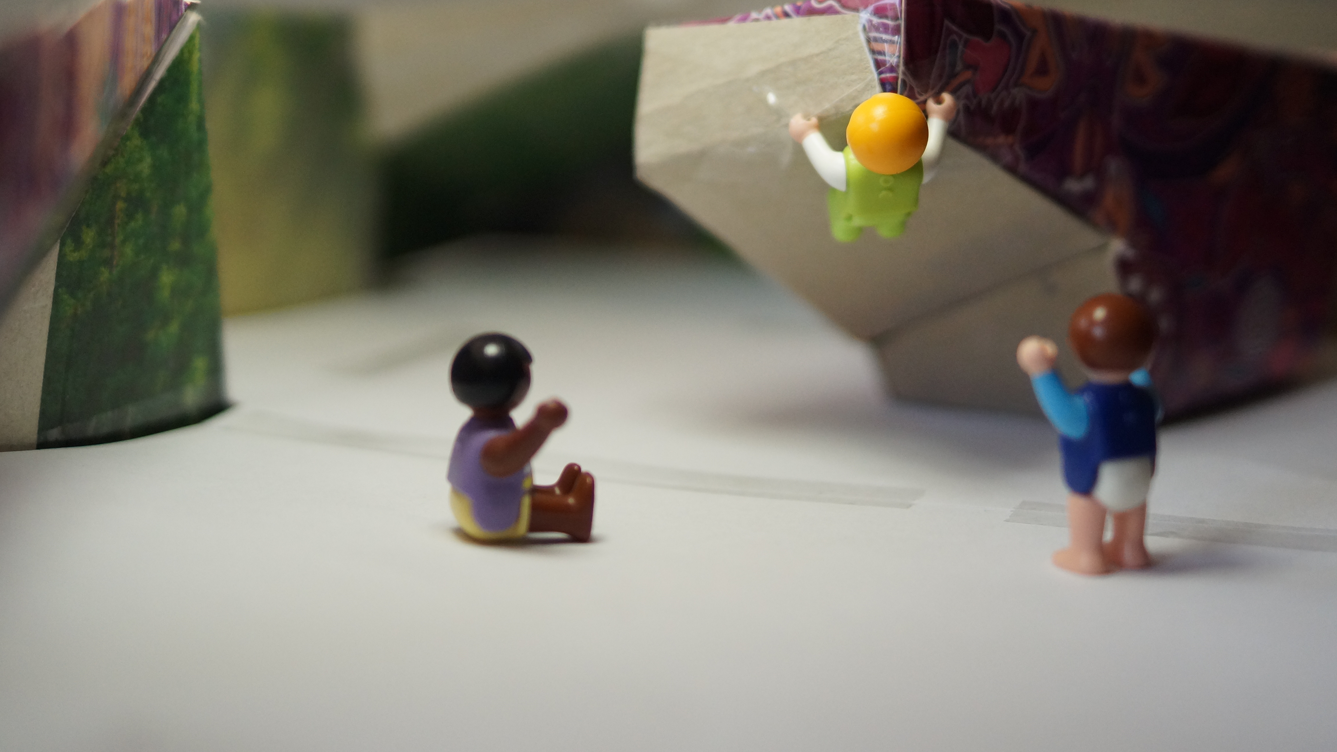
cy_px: 298
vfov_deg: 23.0
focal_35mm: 52
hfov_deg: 39.8
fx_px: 1843
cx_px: 757
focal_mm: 28
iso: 800
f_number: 1.8
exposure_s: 1/2000
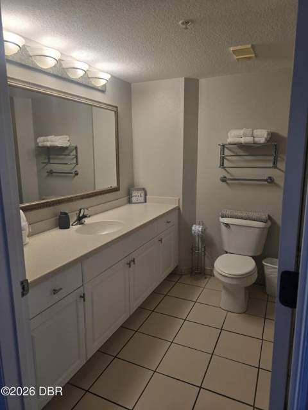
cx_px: 154
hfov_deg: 58.9
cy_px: 205
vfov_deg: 73.9
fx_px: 273
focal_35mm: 23
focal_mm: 6.3
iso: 50
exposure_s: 1/120
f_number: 1.7
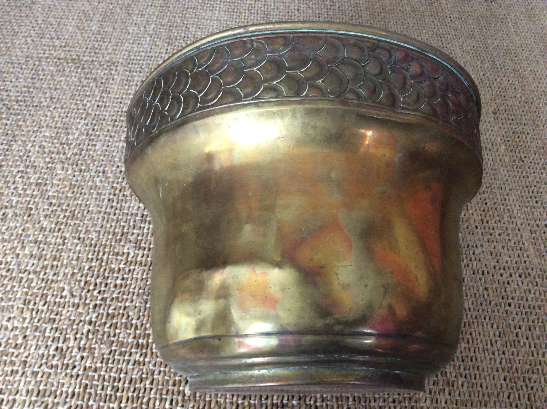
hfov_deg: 56.9
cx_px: 274
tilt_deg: -54.2
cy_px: 204
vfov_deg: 44.1
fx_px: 505
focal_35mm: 32
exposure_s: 1/25
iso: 200
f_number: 2.4
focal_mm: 3.3
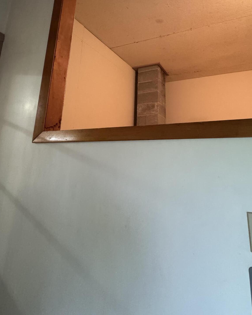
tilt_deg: +13.3
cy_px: 114
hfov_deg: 69.4
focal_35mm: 19
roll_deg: +0.5
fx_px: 177
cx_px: 162
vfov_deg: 81.3
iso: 640
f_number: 2.2
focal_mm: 2.22
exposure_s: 1/60
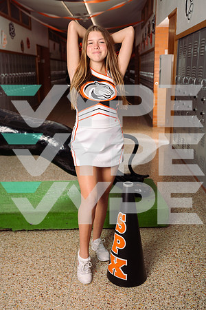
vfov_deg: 48.5
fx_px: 343
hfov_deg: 33.4
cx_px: 103
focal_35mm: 40
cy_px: 155
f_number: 4.5
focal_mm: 40
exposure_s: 1/250
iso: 125
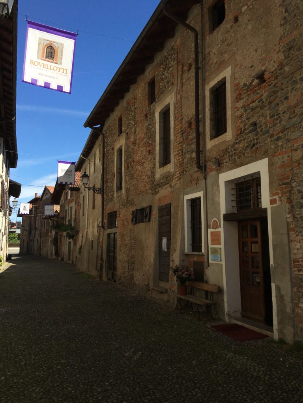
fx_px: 338
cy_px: 202
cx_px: 152
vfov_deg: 61.7
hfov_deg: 48.2
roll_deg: -0.1
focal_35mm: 29
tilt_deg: +8.4
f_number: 2.2
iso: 25
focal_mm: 4.15
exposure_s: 1/3077
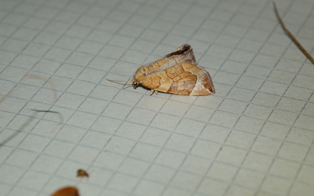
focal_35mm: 92
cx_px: 157
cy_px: 95
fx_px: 787
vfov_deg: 14.2
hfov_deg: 22.6
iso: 1000
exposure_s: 1/180
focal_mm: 60
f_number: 9
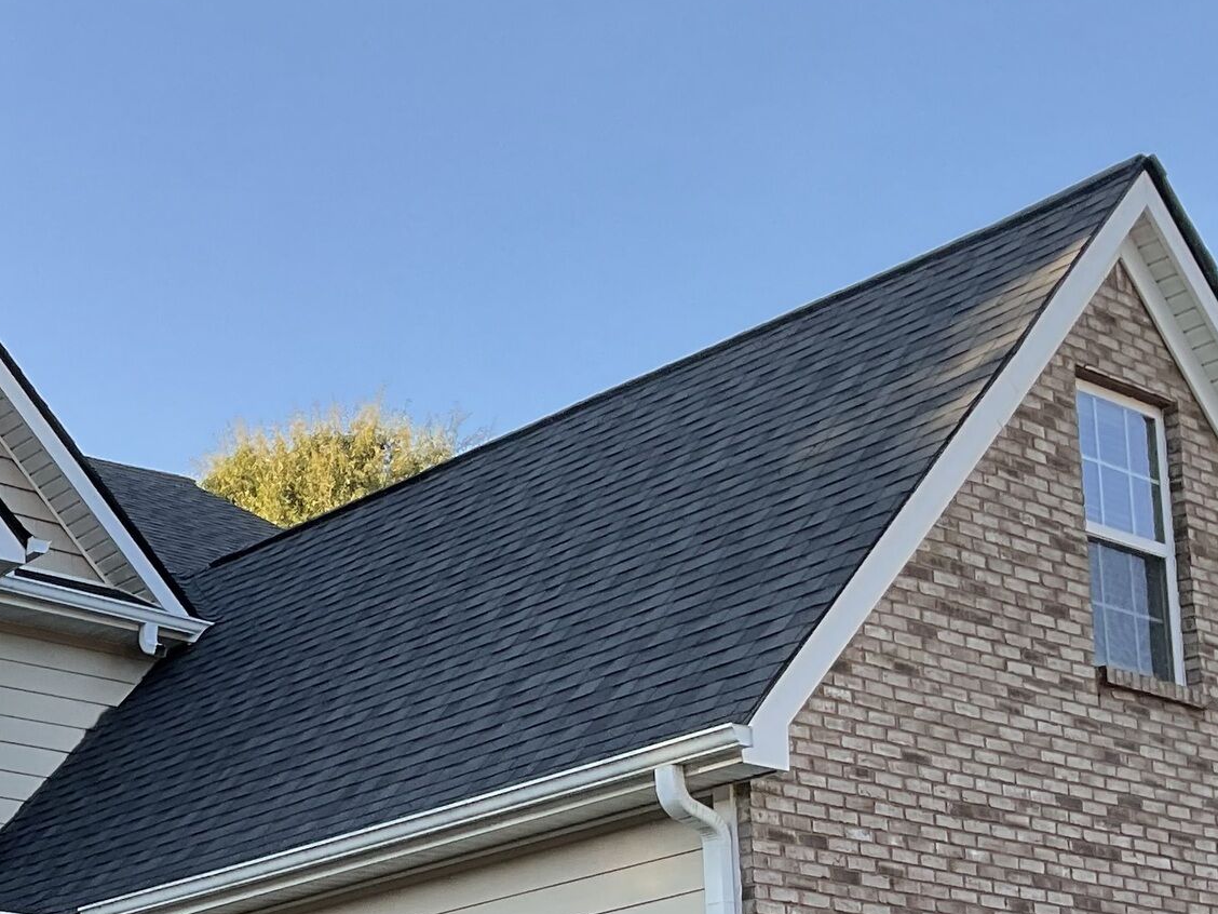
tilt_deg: +7.7
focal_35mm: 79
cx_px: -86
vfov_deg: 17.7
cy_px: 1110
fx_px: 2780
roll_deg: +2.5
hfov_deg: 23.4
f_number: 1.8
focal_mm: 3
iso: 16
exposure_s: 1/182
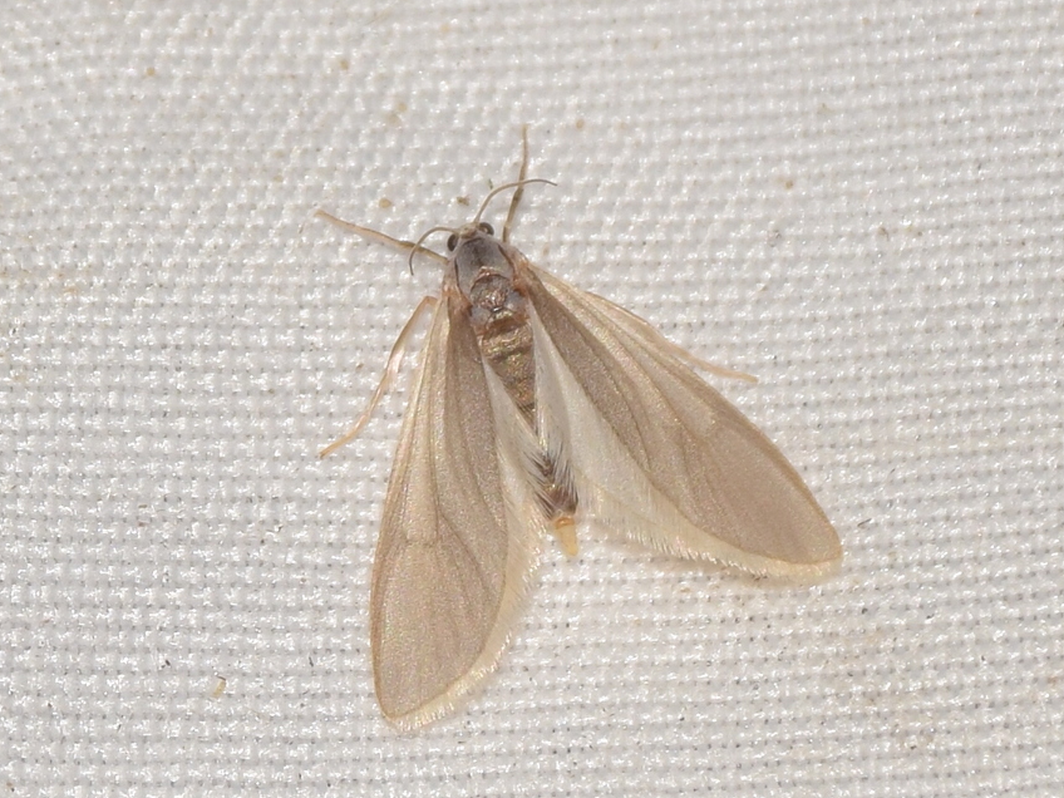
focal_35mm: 228
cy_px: 399
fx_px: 7008
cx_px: 494
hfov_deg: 8.7
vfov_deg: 6.5
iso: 100
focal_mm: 140
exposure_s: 1/160
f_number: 13
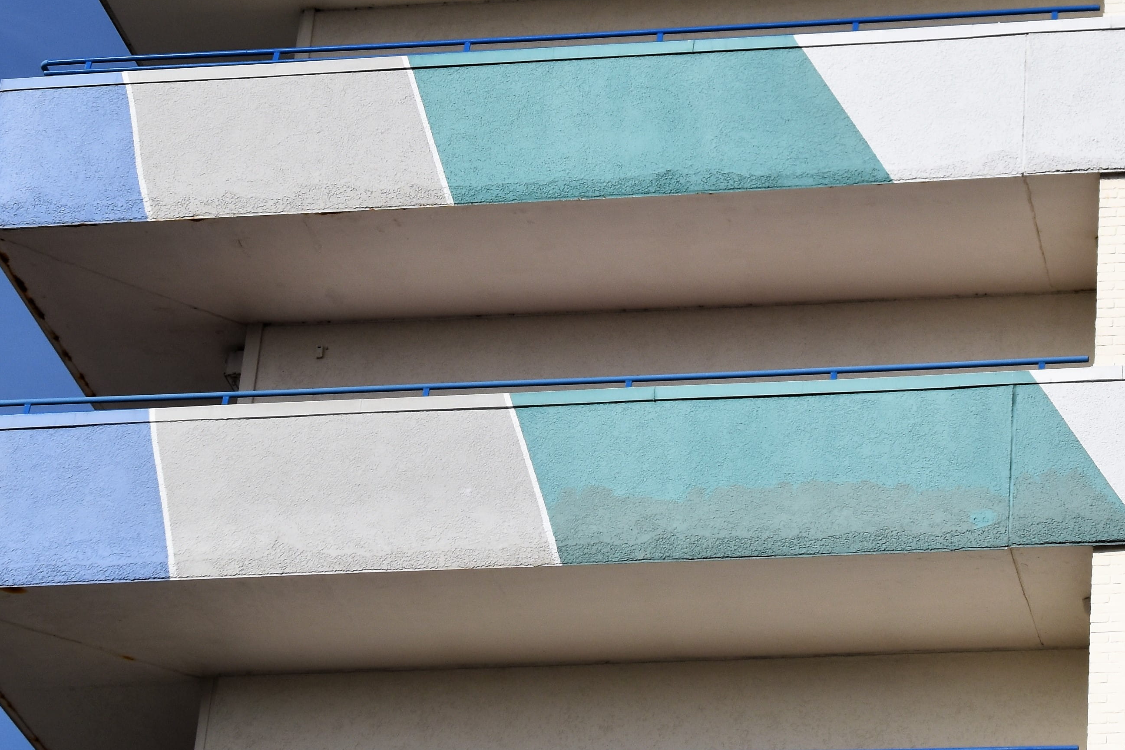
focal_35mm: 139
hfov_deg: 14.7
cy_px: 304
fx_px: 4344
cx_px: 879
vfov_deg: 9.9
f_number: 10
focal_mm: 40
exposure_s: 1/400
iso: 200
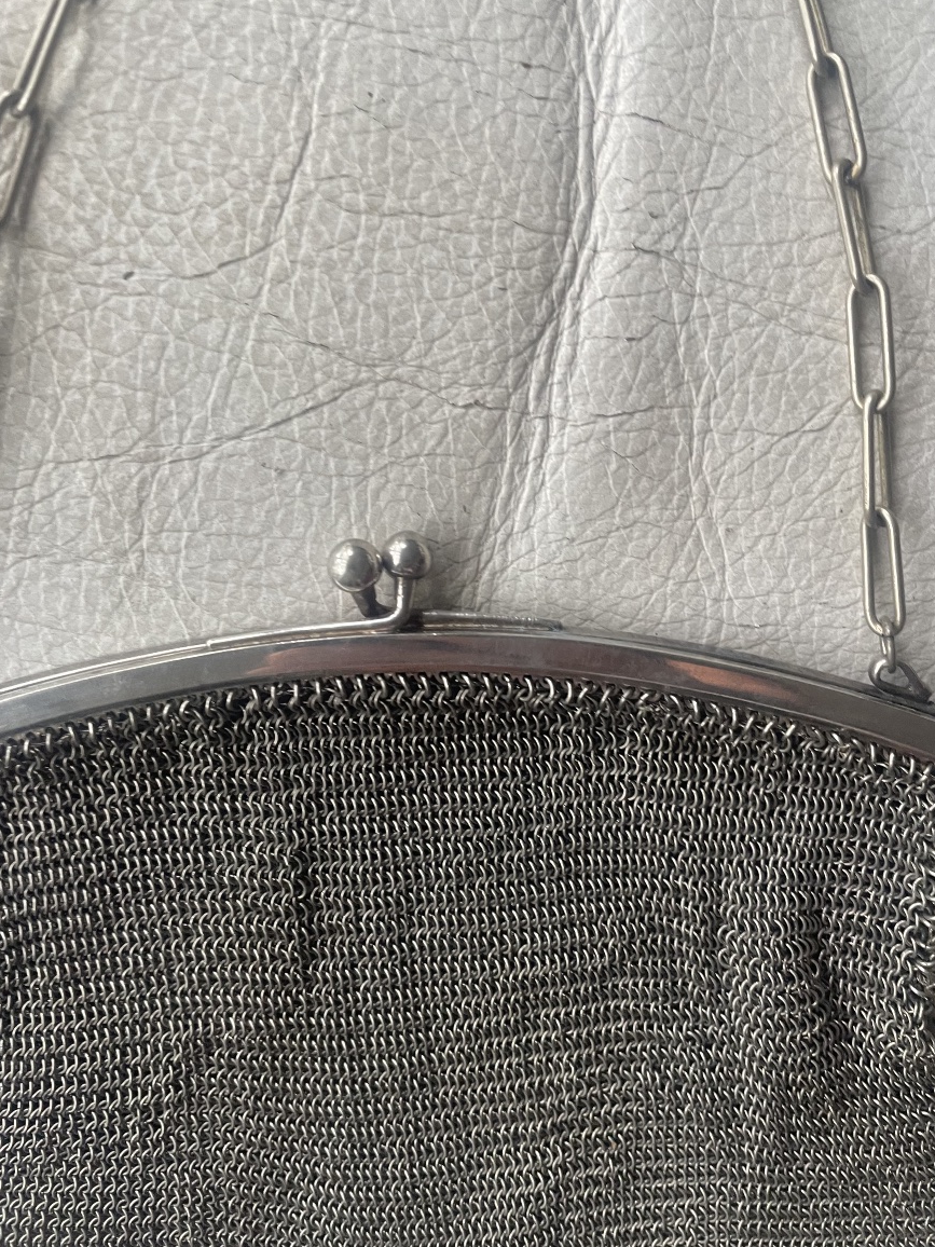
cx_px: 483
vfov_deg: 65.3
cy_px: 606
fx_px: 972
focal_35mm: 27
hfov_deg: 51.3
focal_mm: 4.2
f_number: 1.6
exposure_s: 1/95
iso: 125
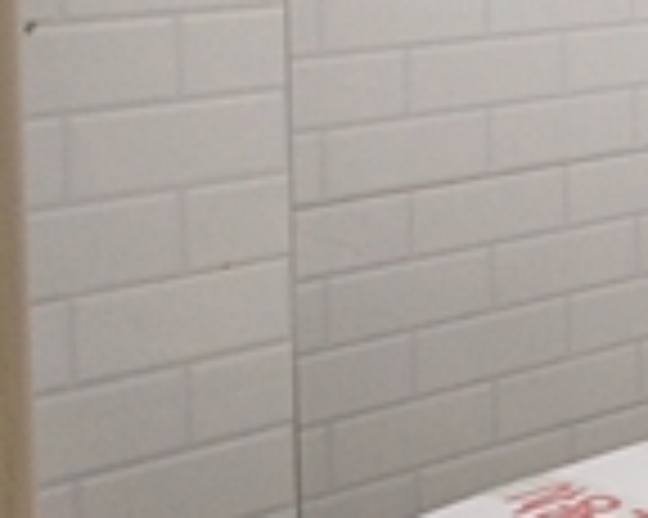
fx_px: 1495
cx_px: 1660
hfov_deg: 13.9
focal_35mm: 78
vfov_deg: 18.2
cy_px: -167
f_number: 4
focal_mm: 10
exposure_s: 1/100
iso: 800
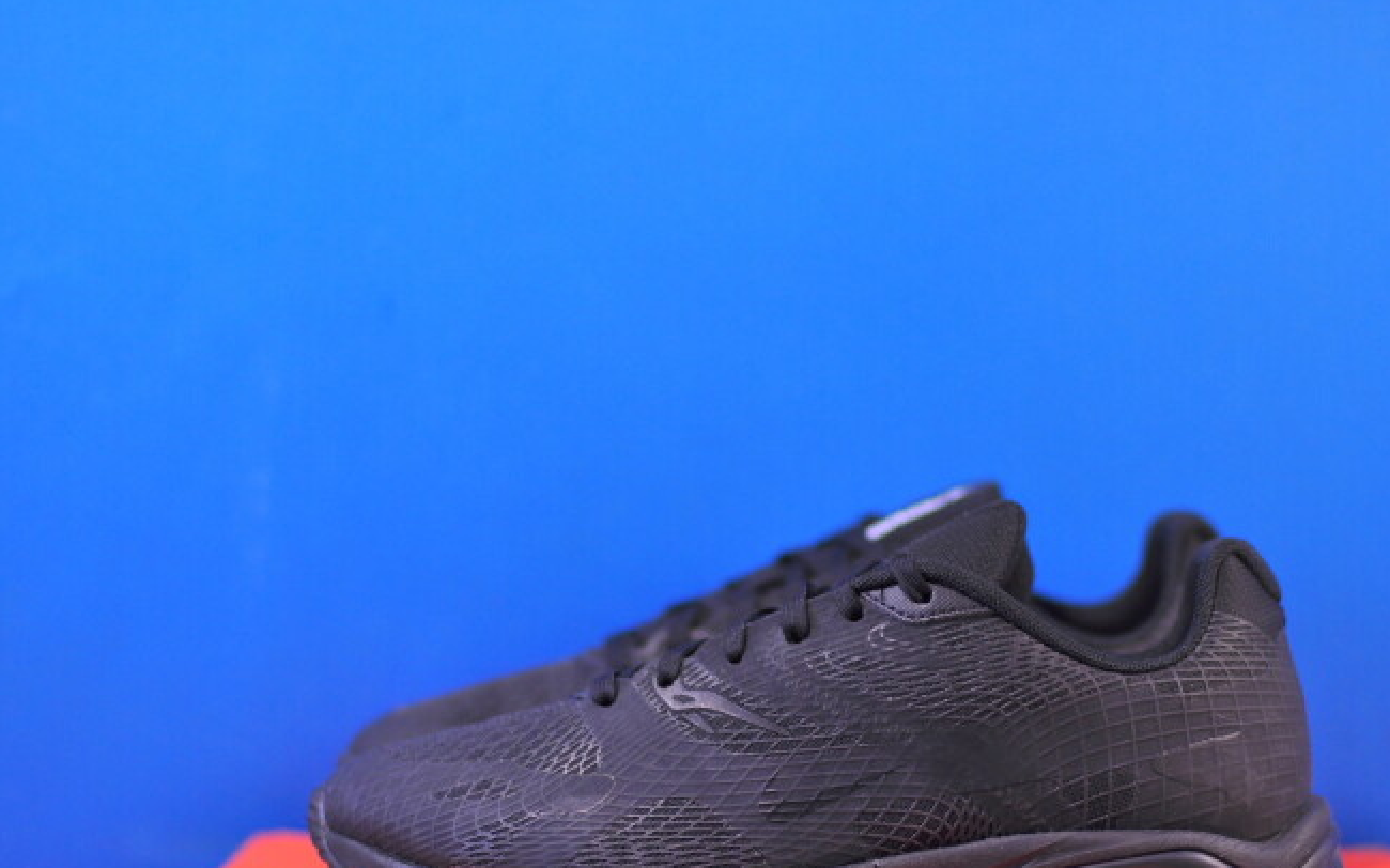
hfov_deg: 22.1
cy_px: 544
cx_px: 817
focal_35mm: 94
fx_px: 3560
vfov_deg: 13.9
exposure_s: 1/320
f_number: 2
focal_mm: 50
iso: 250
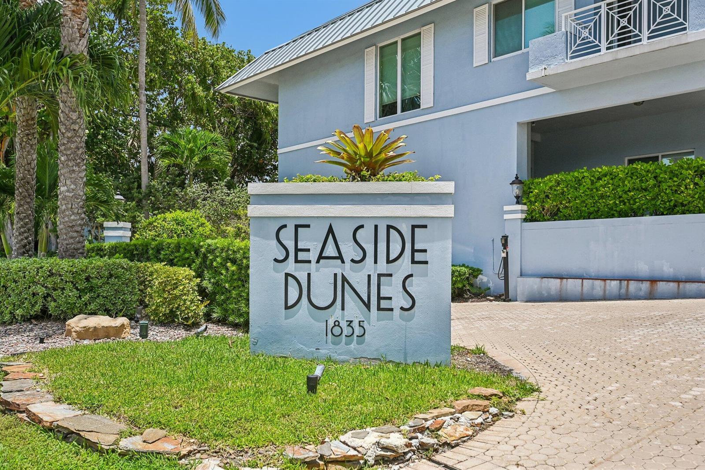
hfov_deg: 61.9
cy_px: 235
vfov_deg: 43.6
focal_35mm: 30
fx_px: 587
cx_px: 352
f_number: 4
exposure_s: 1/4000
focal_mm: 30
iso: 400
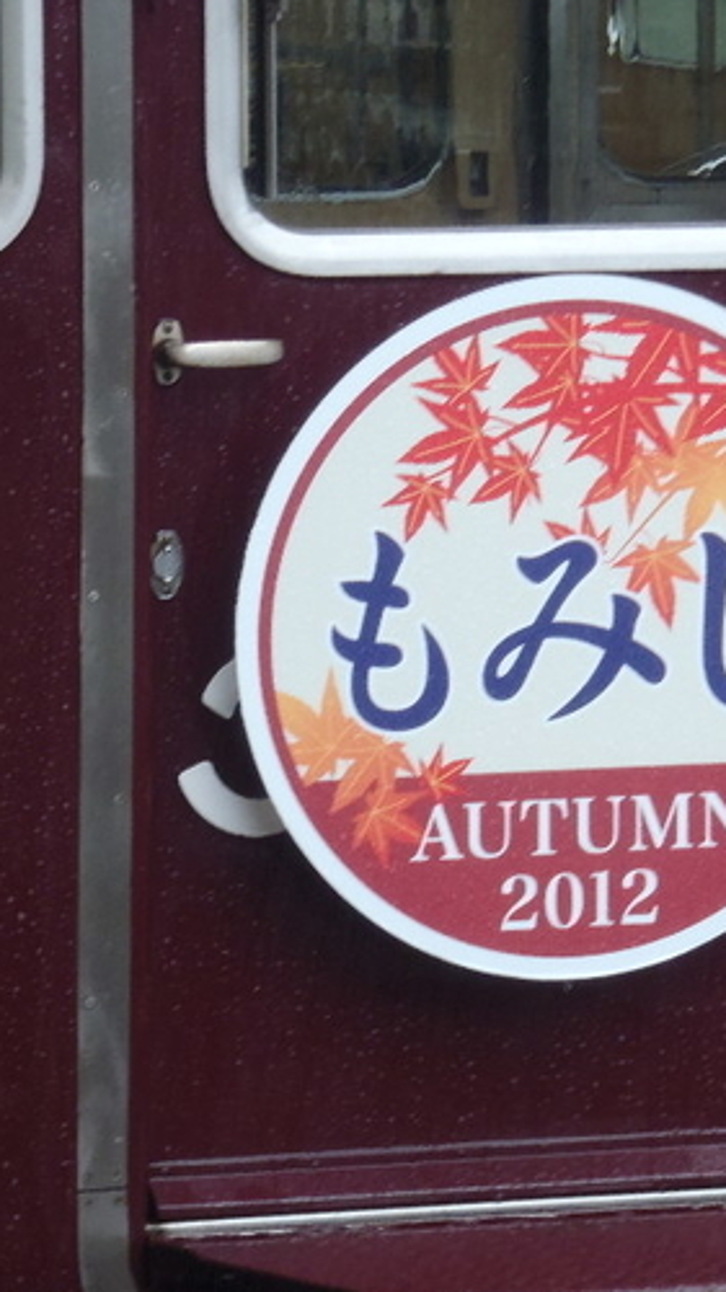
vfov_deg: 8.8
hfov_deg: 5.0
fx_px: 8356
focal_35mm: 244
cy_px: 563
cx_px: 602
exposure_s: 1/30
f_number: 5.9
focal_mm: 25
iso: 200
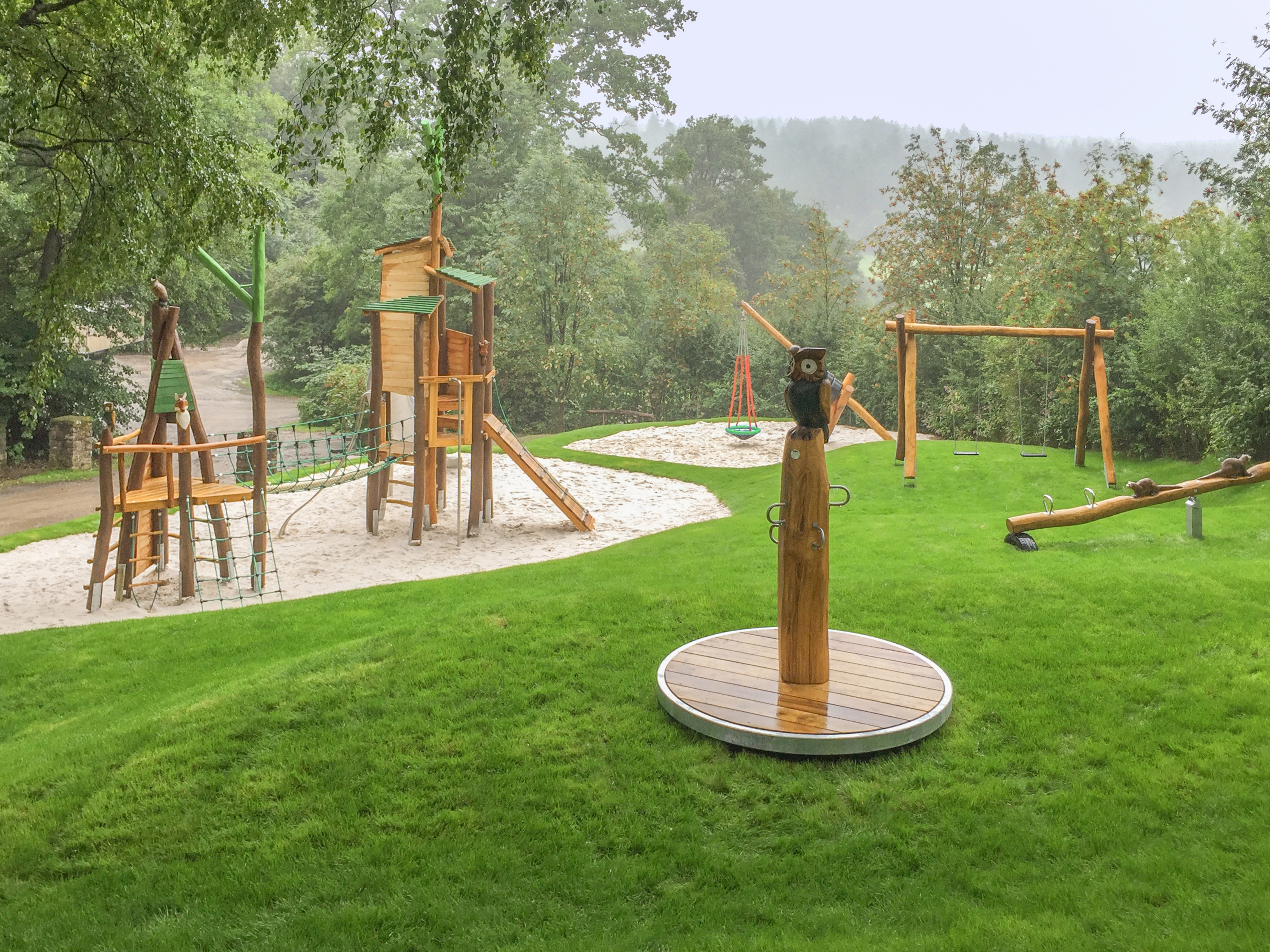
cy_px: 476
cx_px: 635
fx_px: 1064
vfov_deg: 48.2
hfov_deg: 61.7
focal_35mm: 29
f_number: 2.2
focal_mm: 4.15
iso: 32
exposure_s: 1/103
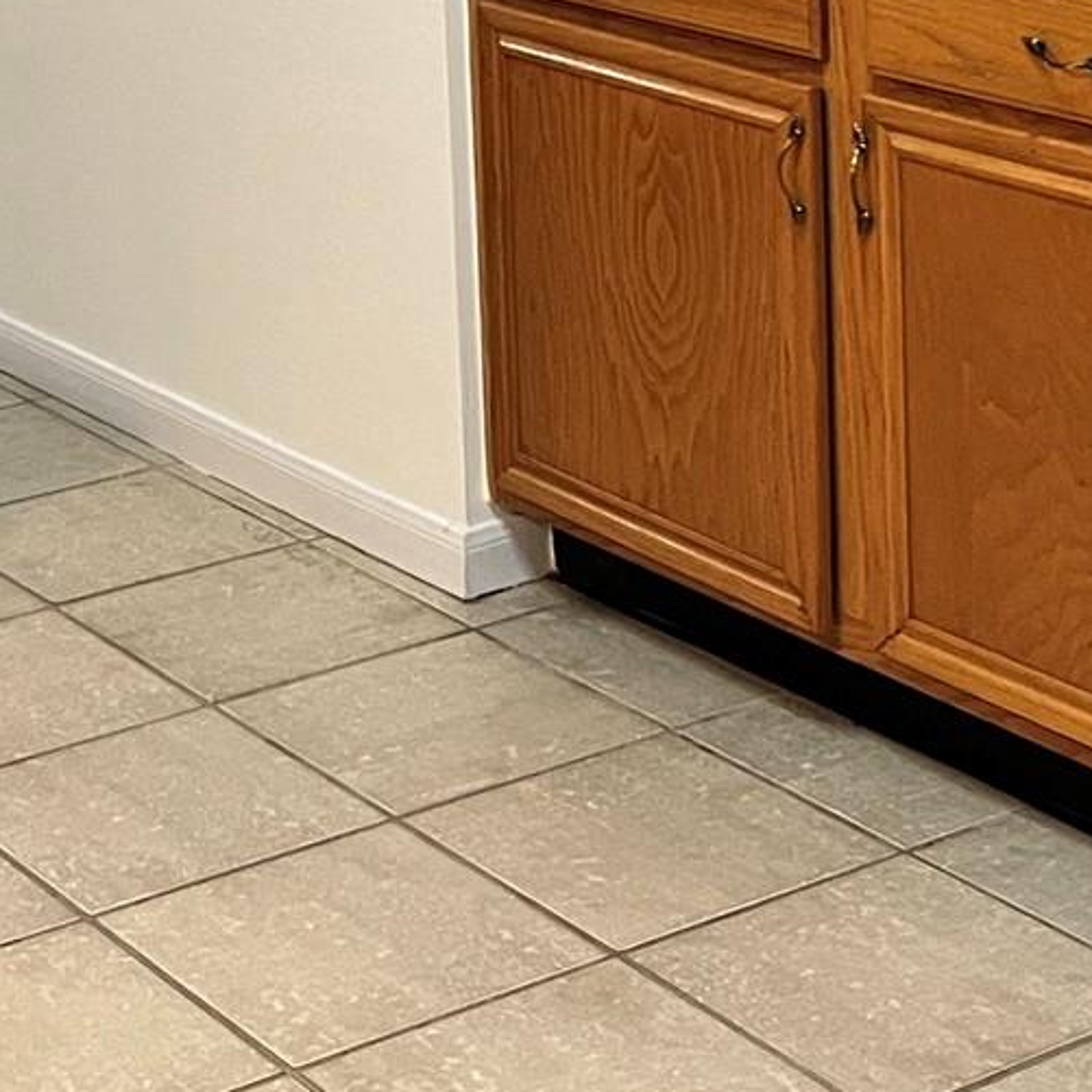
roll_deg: +3.4
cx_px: 240
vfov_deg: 17.4
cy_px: -305
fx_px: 3355
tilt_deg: -5.8
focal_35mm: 94
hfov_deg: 18.3
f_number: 1.6
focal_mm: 5.1
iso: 320
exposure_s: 1/60
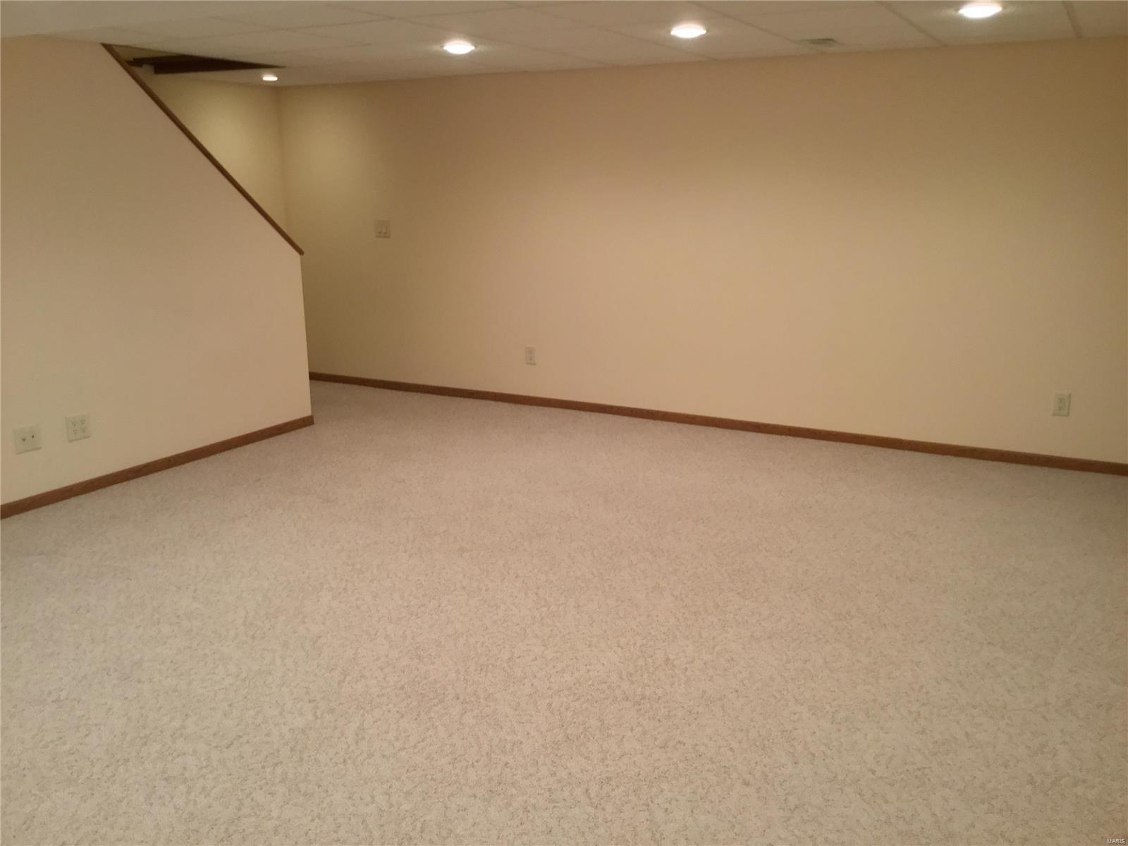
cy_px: 423
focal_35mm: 31
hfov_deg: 58.4
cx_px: 564
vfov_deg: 45.4
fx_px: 1010
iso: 100
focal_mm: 3.3
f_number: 2.4
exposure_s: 1/30
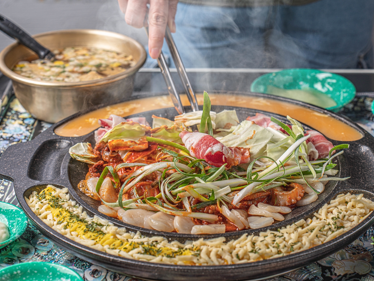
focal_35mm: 82
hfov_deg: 23.8
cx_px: 209
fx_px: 886
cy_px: 140
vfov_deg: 18.0
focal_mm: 75
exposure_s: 1/125
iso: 100
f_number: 5.6
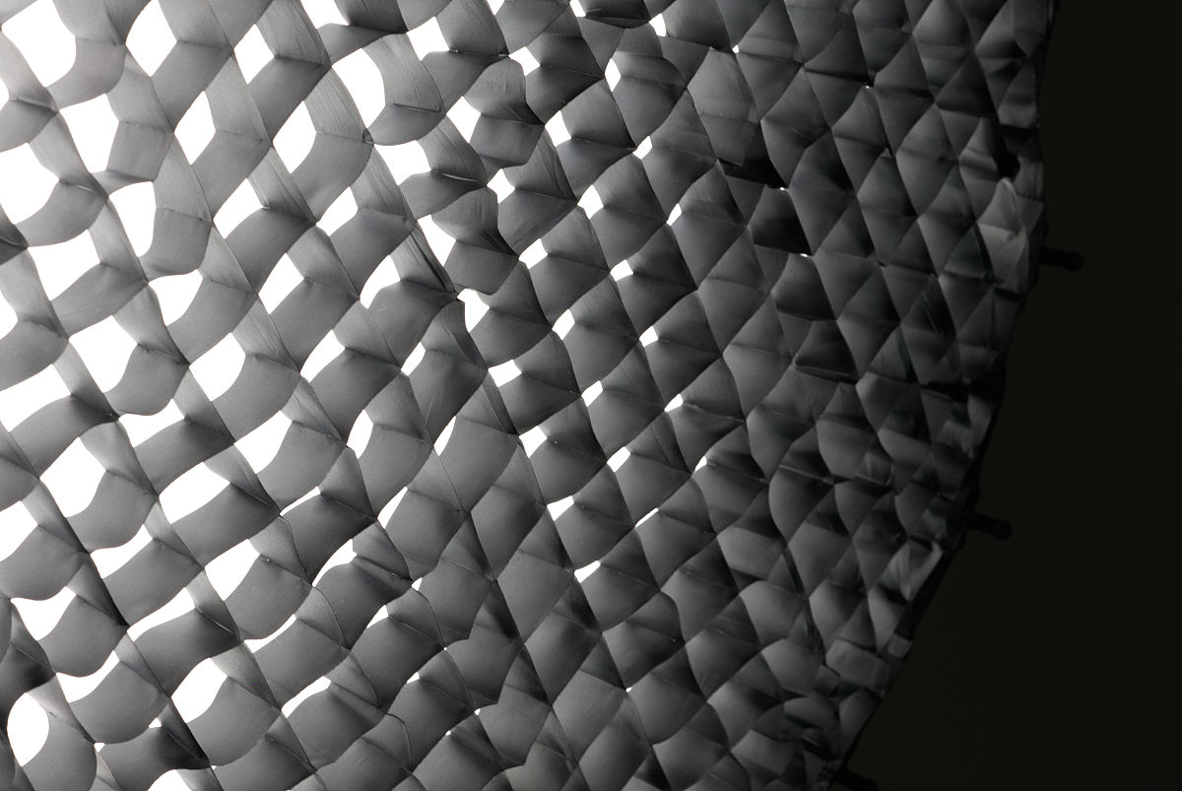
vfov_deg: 15.2
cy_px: 396
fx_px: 2958
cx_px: 591
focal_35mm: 90
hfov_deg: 22.6
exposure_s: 1/25
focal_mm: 90
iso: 640
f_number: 10
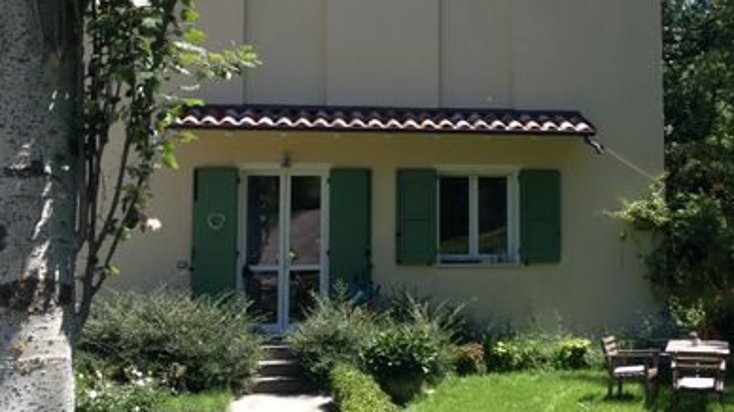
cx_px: 505
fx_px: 1148
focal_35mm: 59
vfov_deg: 20.3
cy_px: 147
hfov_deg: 35.0
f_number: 2.4
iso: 50
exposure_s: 1/635
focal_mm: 4.28
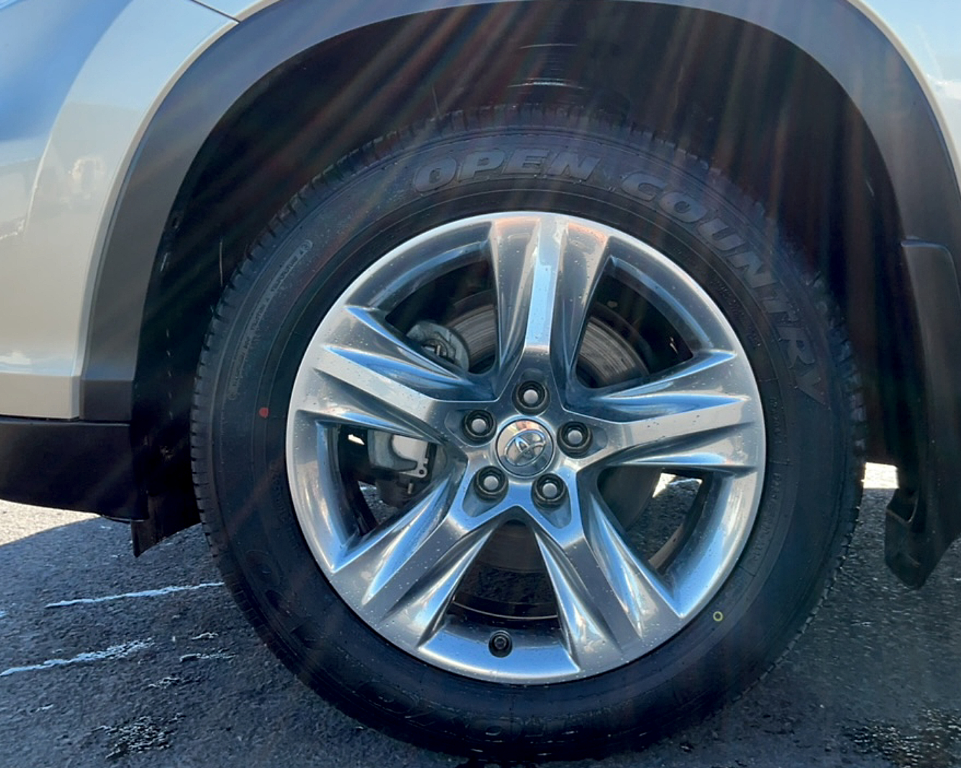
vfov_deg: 45.8
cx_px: 516
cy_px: 384
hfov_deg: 55.6
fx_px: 910
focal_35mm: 32
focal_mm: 3
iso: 25
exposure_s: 1/303
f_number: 1.8
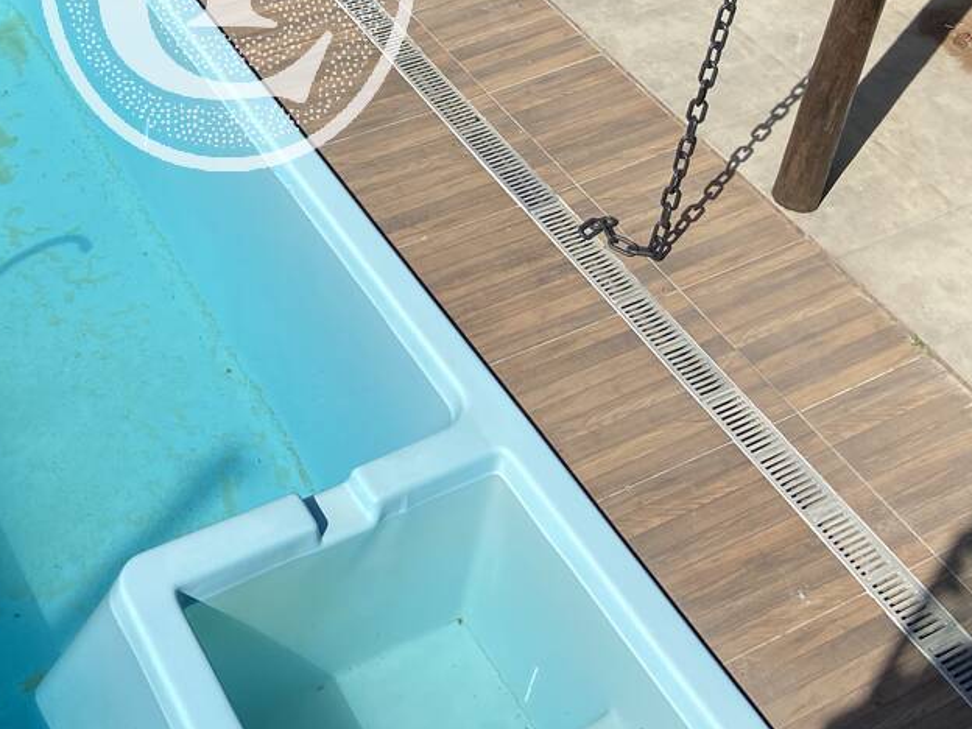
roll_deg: -3.5
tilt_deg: -36.4
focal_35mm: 60
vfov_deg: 23.1
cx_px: 224
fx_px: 1685
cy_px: -47
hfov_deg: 31.5
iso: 32
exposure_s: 1/4115
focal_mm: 4.25
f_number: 1.8
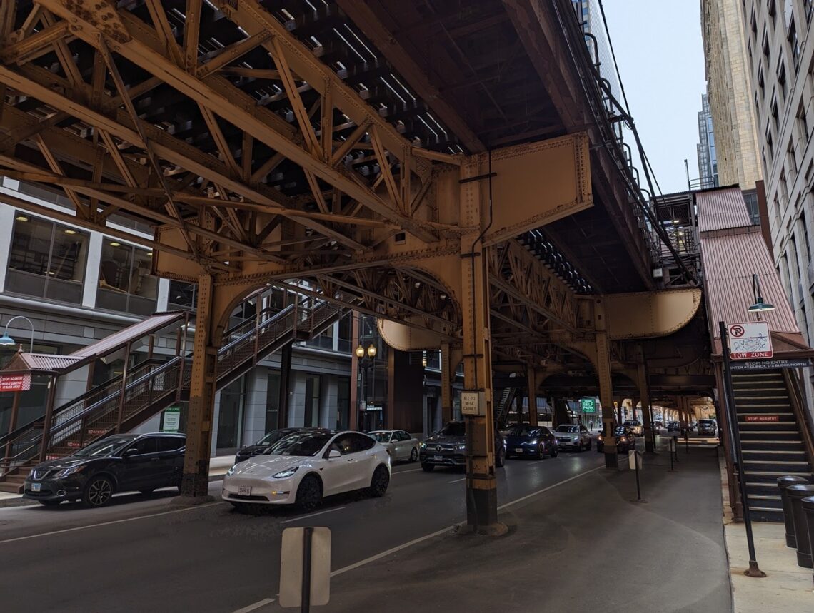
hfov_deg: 71.5
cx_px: 407
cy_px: 306
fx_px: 565
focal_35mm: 24
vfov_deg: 57.0
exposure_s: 1/928
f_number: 1.85
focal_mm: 6.81
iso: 35
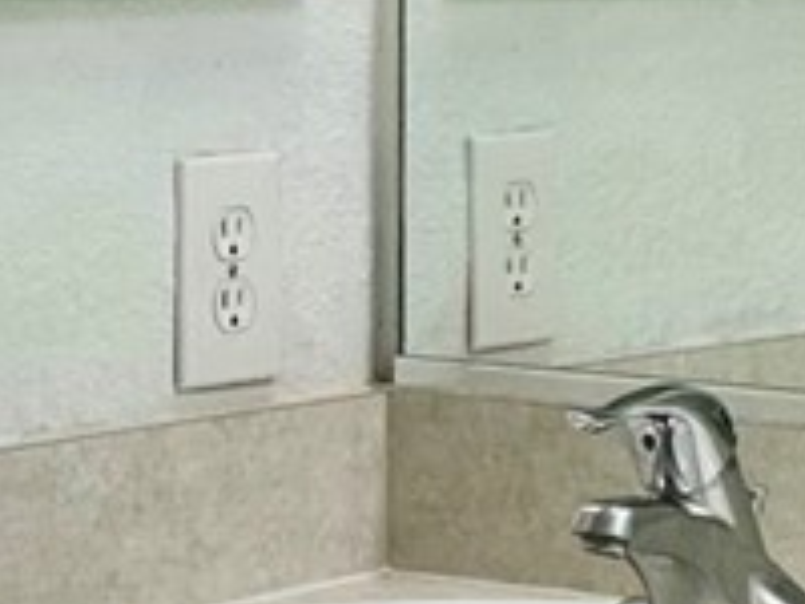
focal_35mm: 208
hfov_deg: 9.5
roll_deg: +1.0
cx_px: 636
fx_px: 4837
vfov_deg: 7.1
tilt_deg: +0.3
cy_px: -141
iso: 40
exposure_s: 1/125
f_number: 1.5
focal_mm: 5.7
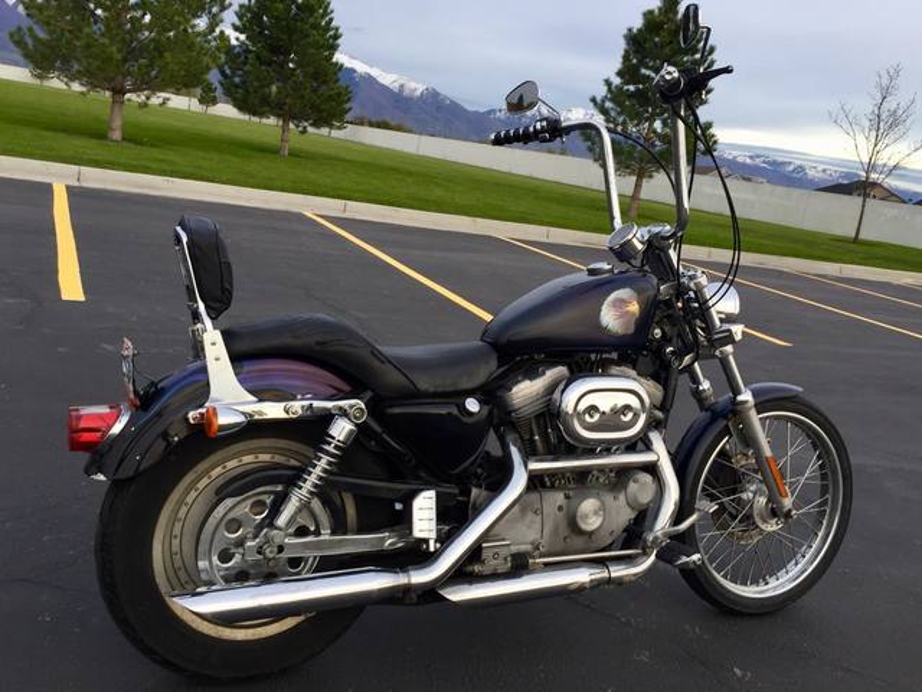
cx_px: 461
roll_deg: -7.5
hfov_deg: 61.7
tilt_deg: -9.9
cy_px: 346
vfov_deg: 48.2
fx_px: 772
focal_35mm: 29
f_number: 2.2
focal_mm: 4.15
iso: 32
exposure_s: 1/60
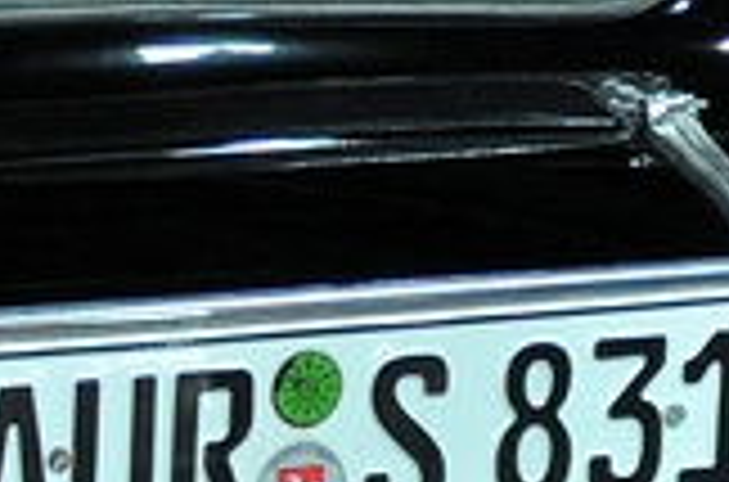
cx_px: -486
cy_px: 588
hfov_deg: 6.5
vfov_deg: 4.4
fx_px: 6300
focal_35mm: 312
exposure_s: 1/40
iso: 450
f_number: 3.2
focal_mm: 28
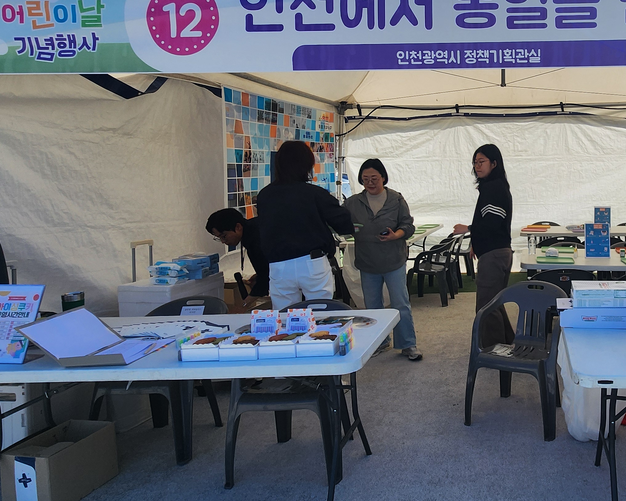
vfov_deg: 56.4
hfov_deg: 61.3
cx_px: 518
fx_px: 463
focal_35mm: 25
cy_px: 202
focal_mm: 2.2
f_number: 2.2
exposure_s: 1/2077
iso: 50
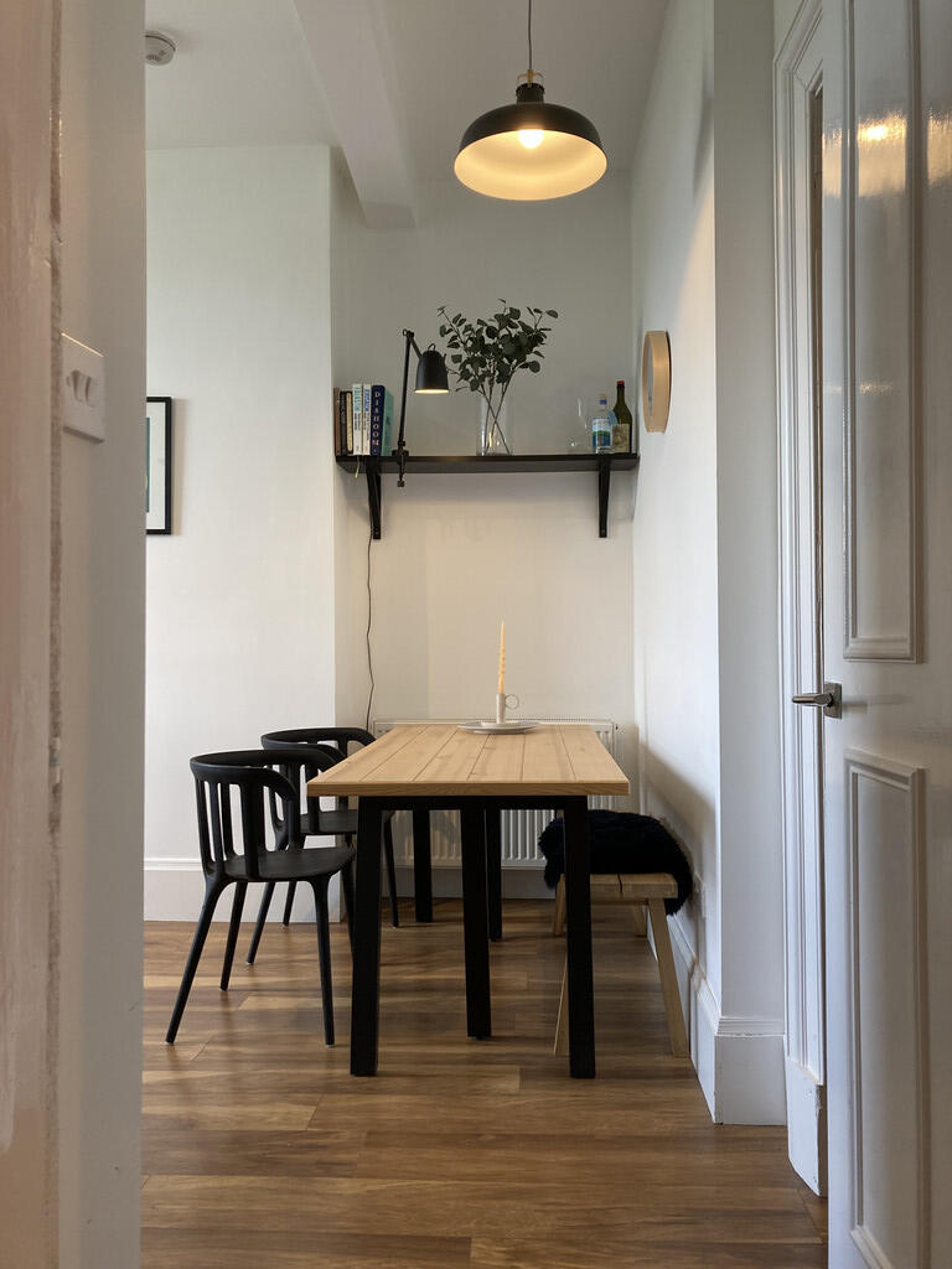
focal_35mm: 28
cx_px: 476
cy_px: 634
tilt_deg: +1.6
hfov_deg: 49.7
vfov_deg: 63.4
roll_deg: -0.2
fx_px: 1027
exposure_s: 1/83
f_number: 1.8
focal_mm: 3.99
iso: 80
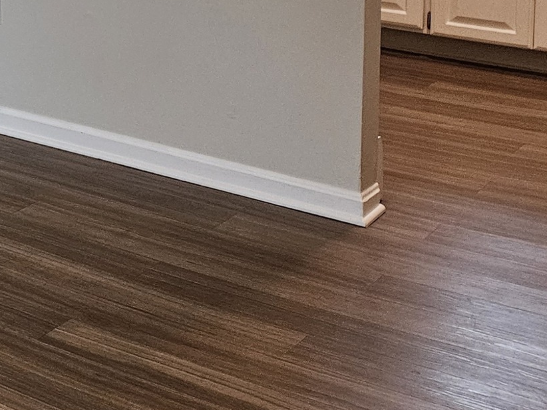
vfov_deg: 15.8
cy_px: -206
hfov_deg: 18.9
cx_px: -356
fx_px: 1359
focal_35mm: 86
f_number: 1.8
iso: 400
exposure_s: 1/120
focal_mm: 5.4
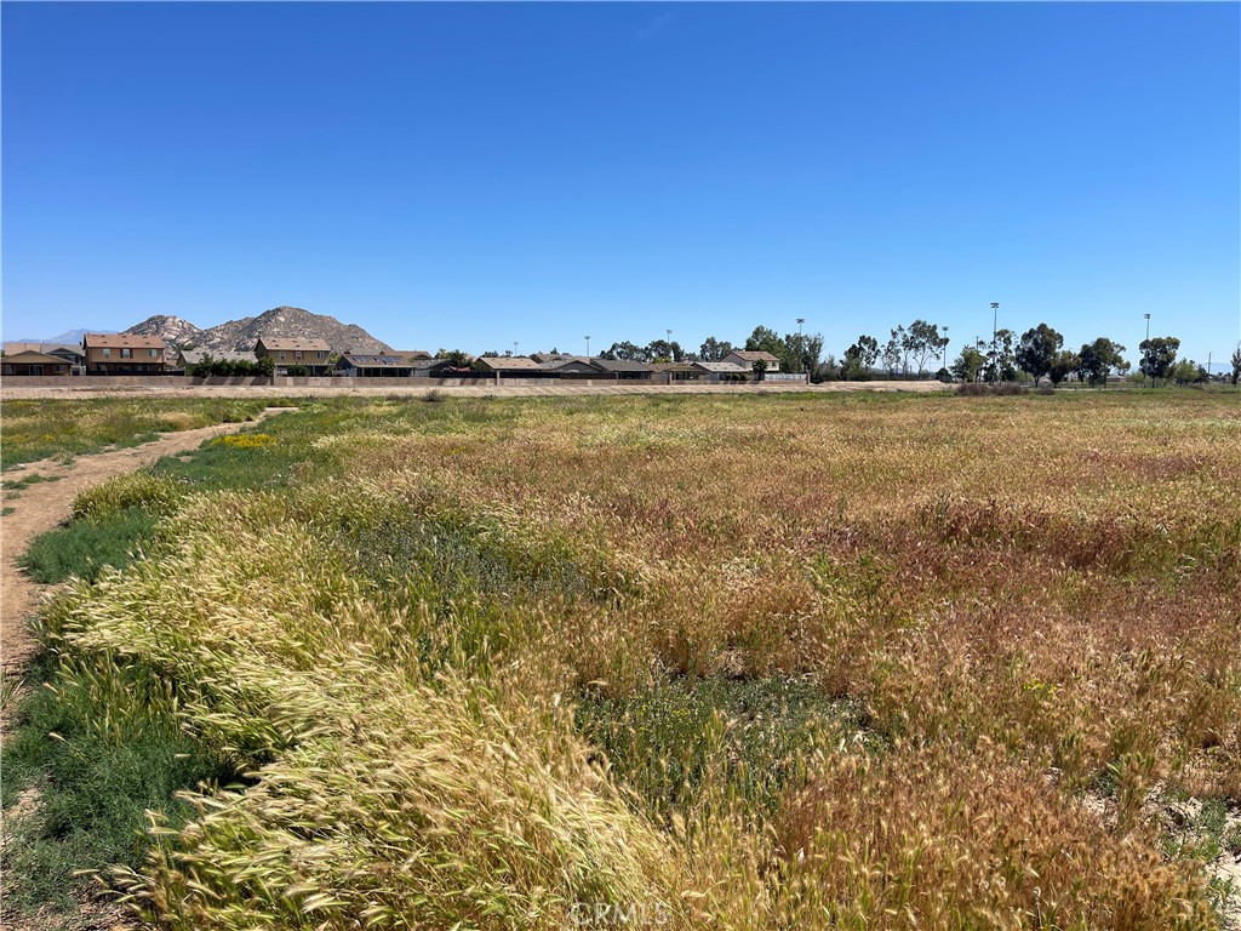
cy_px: 466
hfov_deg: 69.4
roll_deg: +0.1
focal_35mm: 25
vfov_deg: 54.9
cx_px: 620
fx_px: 896
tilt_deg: -6.0
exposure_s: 1/4202
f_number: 1.6
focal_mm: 5.1
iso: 32
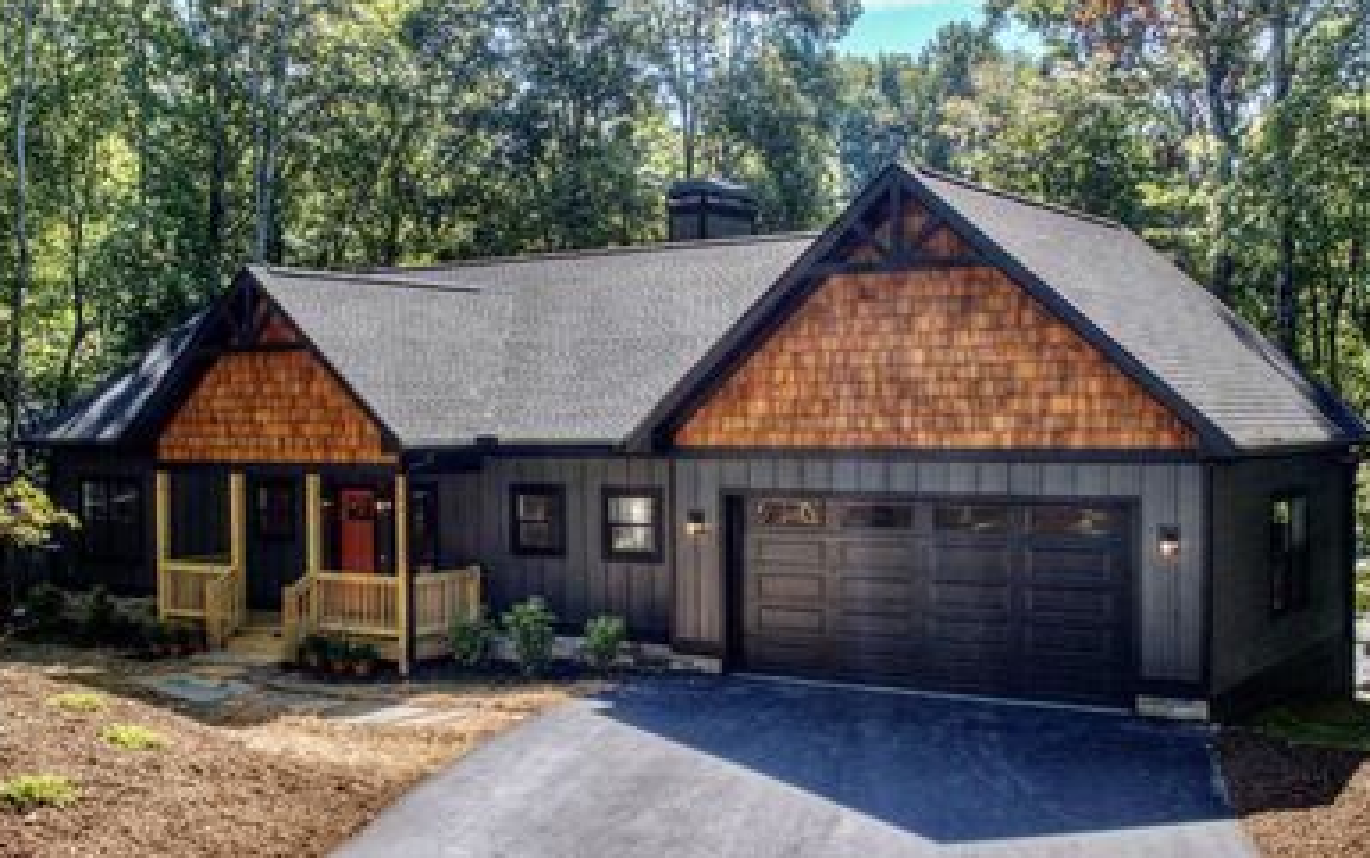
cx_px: 644
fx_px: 1233
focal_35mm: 33
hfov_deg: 58.1
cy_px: 450
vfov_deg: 38.4
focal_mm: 12.3
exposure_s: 1/1250
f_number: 2.8
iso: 130
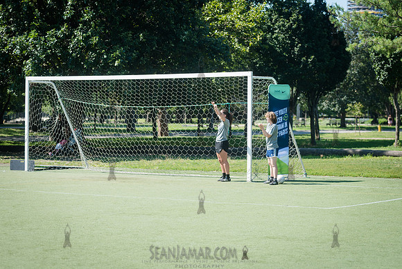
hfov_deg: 19.4
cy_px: 134
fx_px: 1174
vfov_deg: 13.0
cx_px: 201
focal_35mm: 105
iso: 200
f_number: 4
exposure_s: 1/800
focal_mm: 100
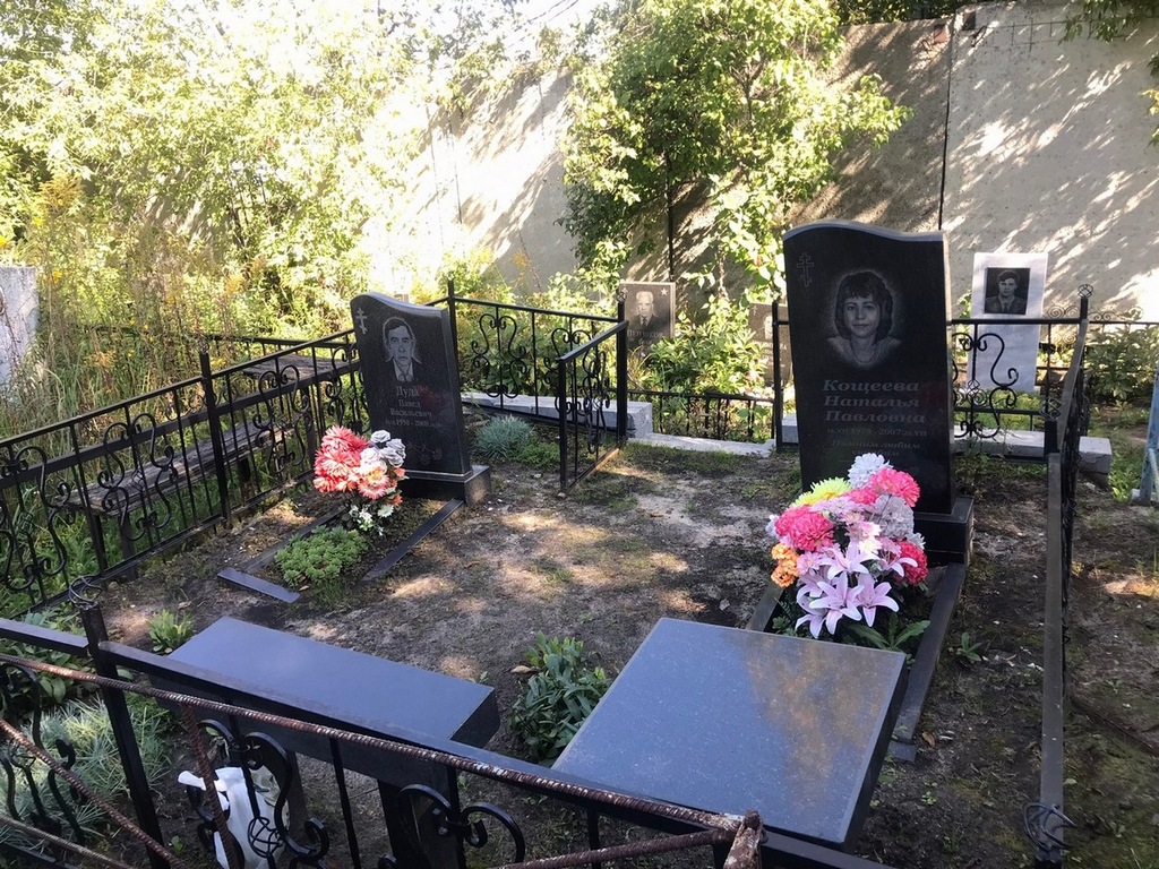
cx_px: 580
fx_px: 937
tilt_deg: -17.5
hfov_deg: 63.4
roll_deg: +4.5
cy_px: 434
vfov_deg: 49.7
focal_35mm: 28
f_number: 1.8
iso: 20
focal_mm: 3.99
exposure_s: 1/173
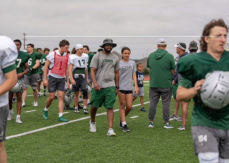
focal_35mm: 85
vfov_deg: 16.8
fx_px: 553
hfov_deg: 23.4
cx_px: 114
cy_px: 82
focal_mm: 79
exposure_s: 1/2500
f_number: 2.8
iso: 160
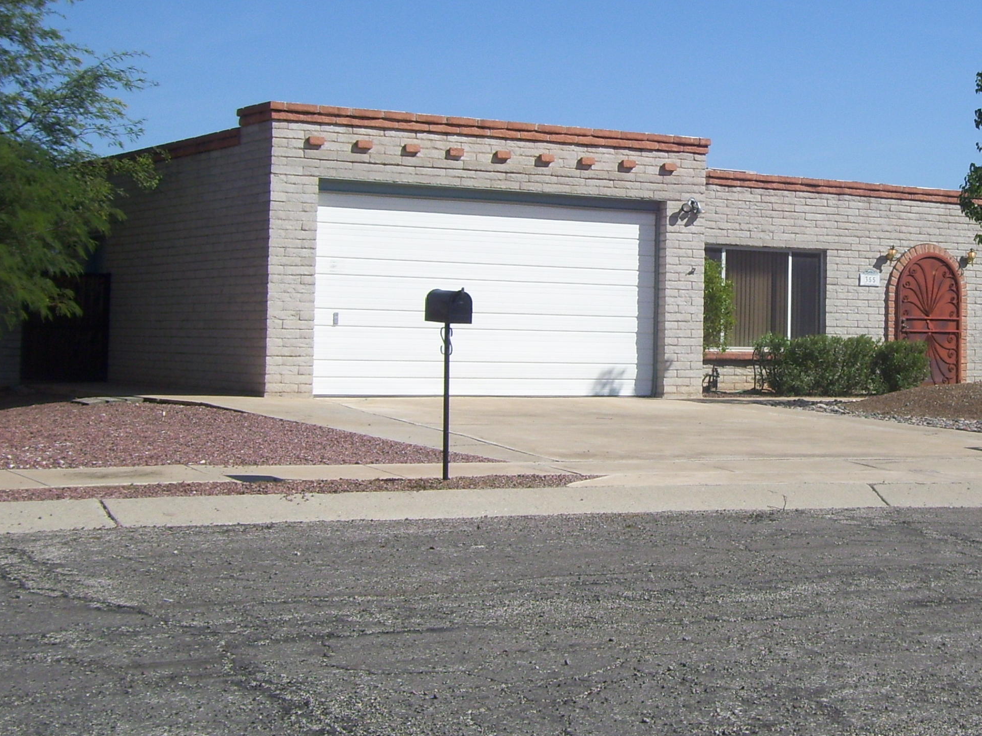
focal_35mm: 70
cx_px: 744
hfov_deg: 27.4
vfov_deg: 20.9
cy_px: 230
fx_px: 1986
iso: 80
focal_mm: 7.6
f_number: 5.6
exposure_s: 1/800
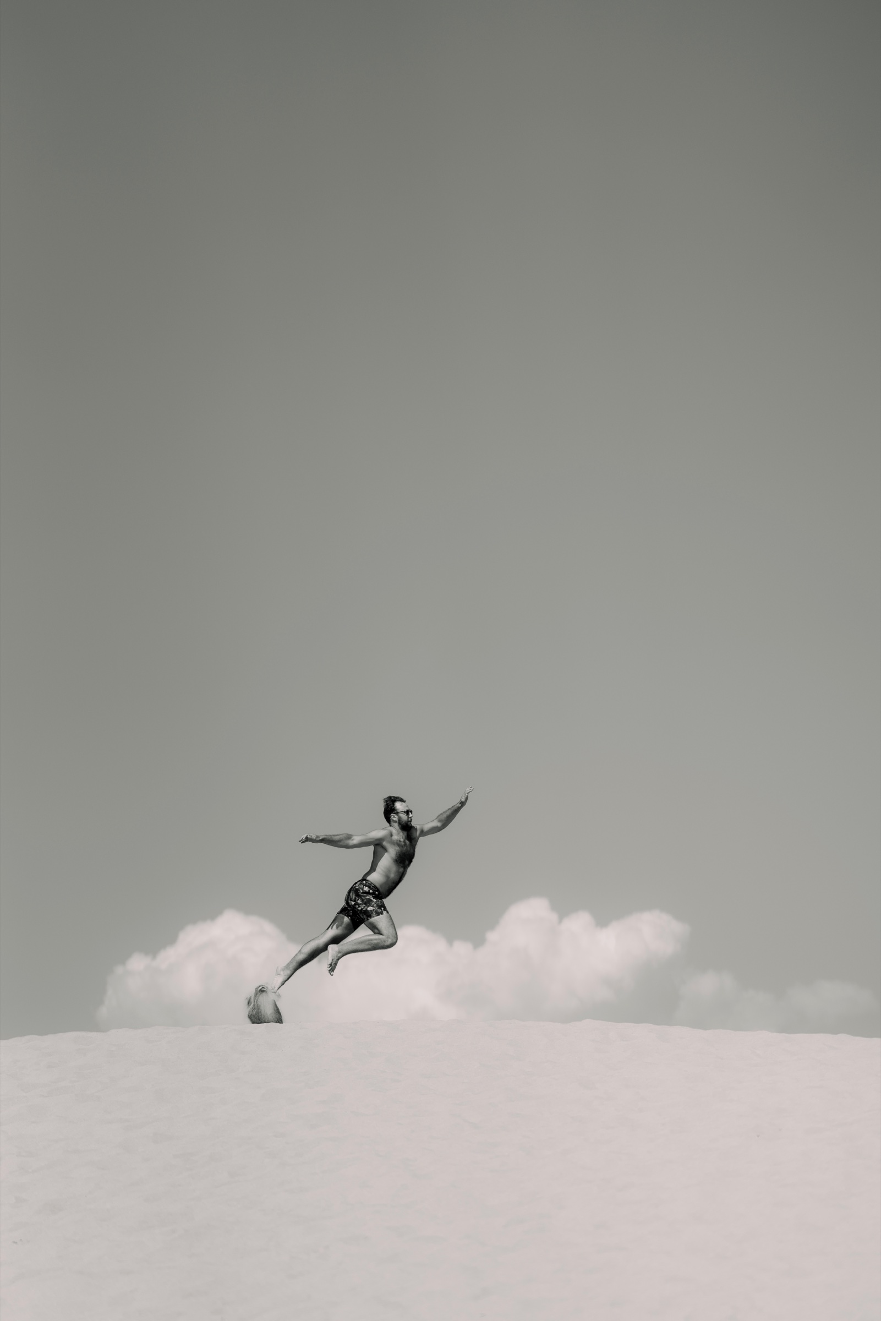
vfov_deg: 23.9
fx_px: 3119
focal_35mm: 85
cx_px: 440
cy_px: 660
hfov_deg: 16.1
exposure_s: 1/8000
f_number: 1.4
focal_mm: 85
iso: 50
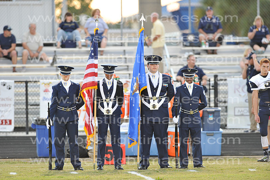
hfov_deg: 6.9
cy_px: 90
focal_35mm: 300
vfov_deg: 4.6
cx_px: 135
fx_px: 2249
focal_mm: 300
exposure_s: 1/160
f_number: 4
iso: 1600
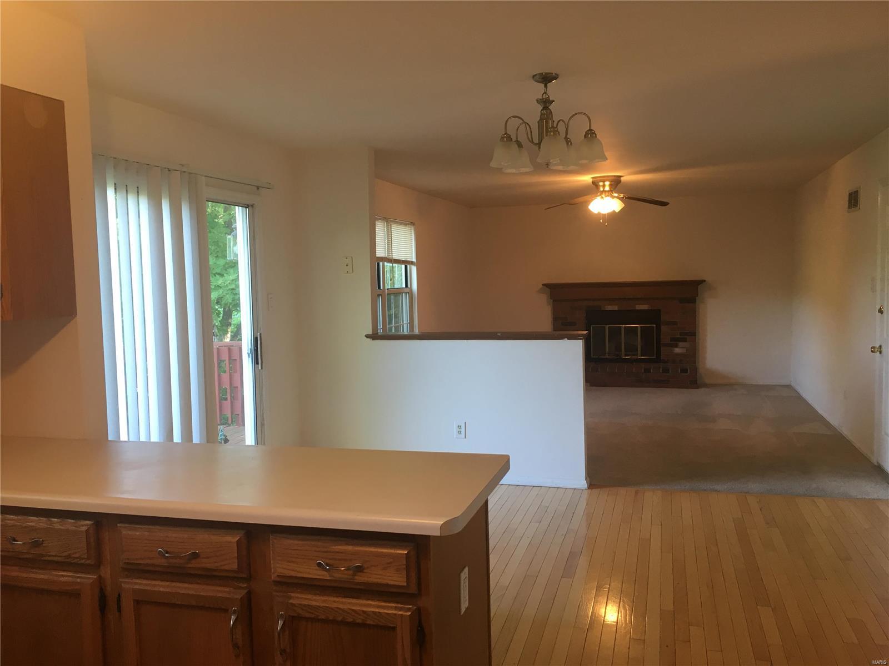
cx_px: 444
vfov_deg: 48.2
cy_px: 333
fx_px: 745
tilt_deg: -5.3
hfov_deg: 61.7
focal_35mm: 29
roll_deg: +2.6
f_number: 2.2
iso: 50
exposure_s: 1/30
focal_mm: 4.15
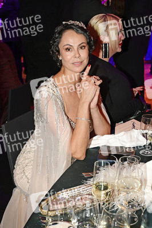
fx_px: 254
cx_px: 76
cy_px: 114
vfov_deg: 48.5
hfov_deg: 33.3
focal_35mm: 40
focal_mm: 40
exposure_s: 1/200
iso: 2500
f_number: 7.1
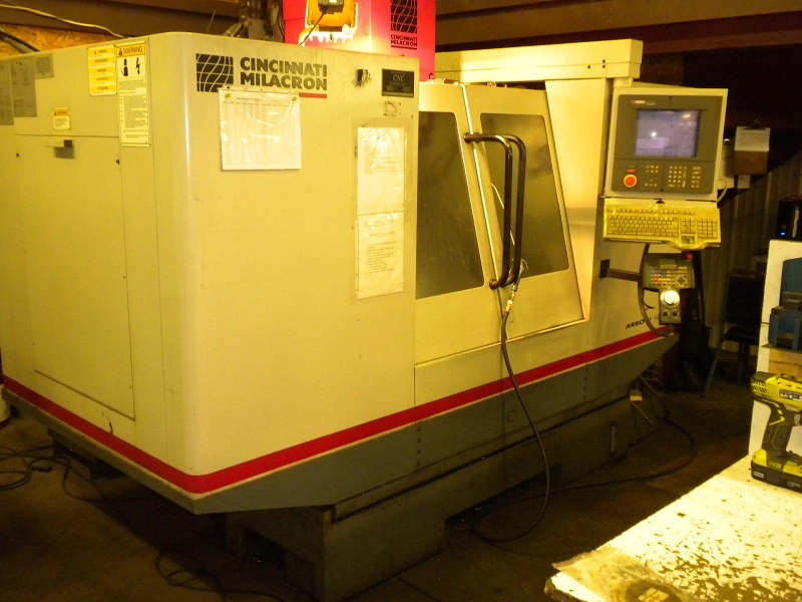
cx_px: 401
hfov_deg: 50.1
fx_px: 857
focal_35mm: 37
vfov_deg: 38.7
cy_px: 301
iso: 400
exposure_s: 1/30.2
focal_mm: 6.6
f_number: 3.5
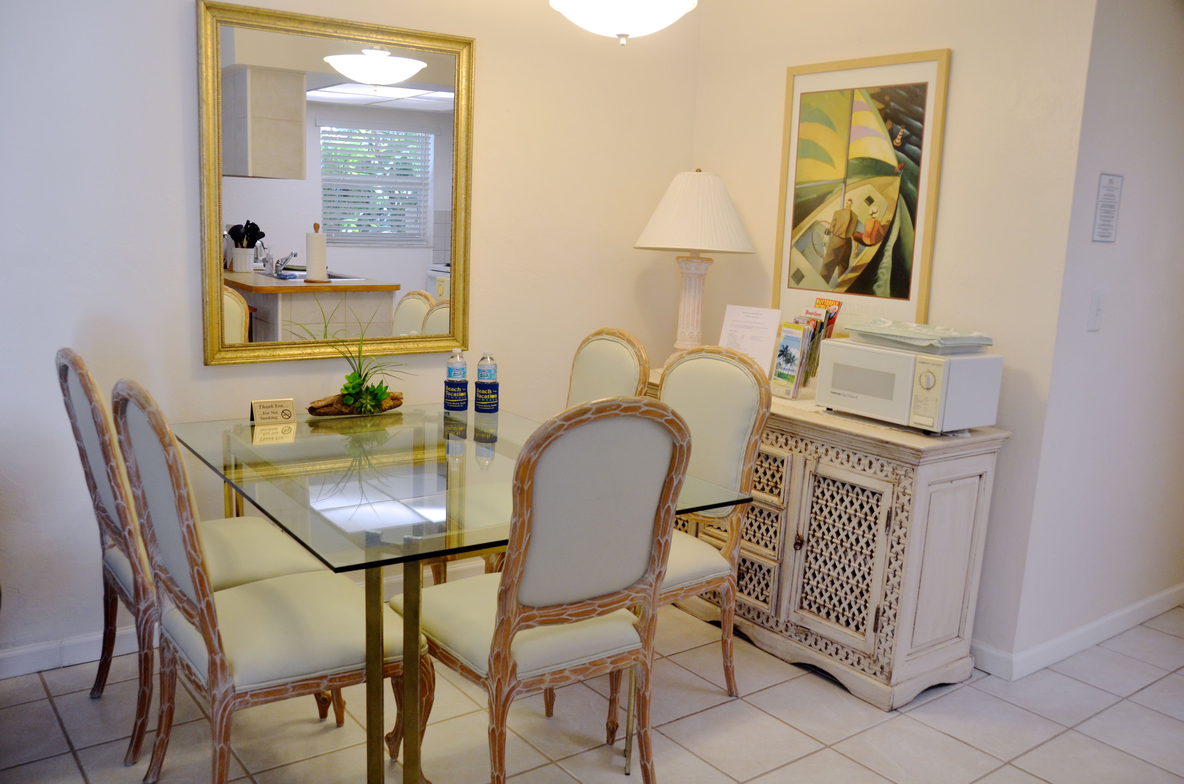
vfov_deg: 43.4
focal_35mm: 30
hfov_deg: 62.0
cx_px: 592
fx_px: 985
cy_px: 392
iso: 500
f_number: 4
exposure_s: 1/60
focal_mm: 20
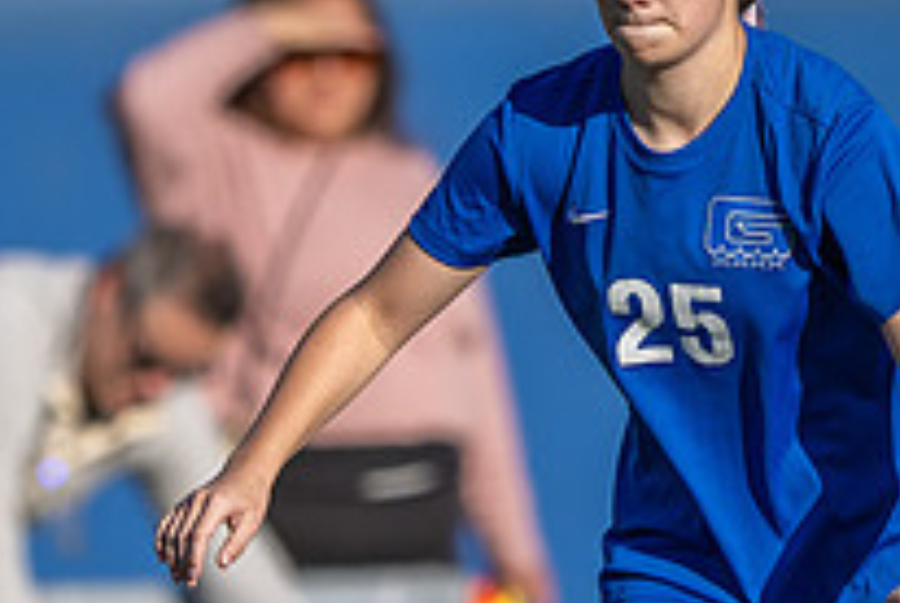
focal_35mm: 2313
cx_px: 646
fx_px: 57907
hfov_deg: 0.9
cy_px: 825
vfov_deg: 0.6
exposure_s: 1/2000
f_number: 2.8
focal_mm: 400
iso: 125
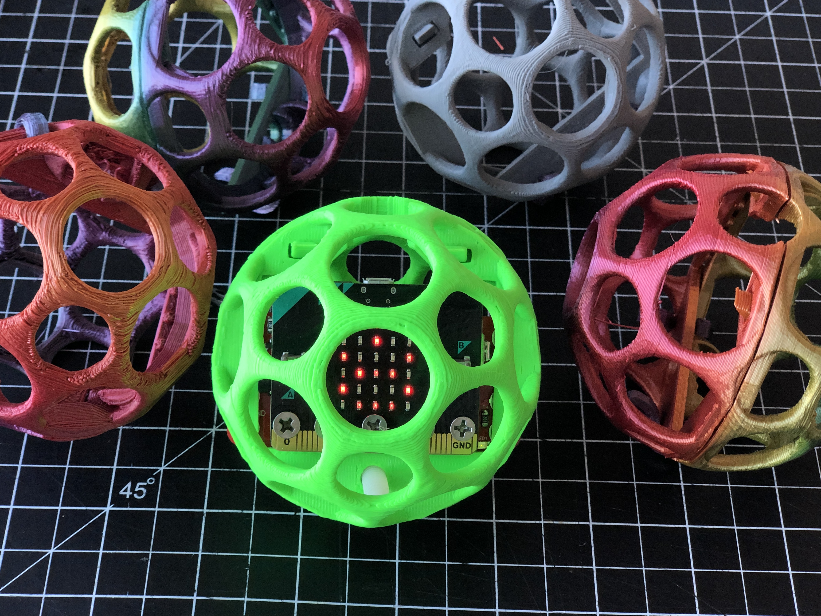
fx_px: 1423
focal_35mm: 60
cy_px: 272
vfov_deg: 24.4
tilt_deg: -52.0
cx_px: 402
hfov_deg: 32.2
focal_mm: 6
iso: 50
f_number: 2.4
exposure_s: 1/60
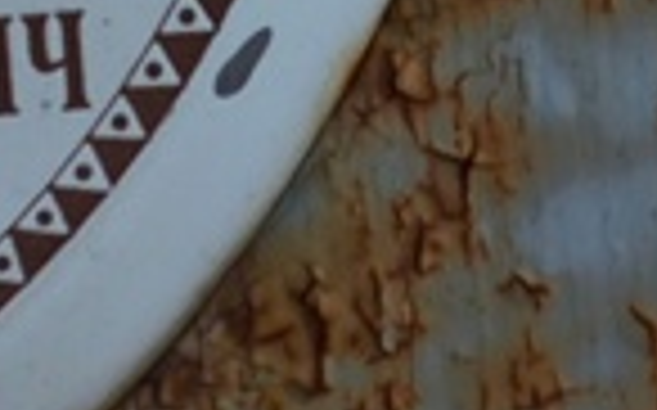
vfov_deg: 4.5
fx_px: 5206
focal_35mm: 291
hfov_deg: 7.1
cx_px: -367
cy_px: 572
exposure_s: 1/705
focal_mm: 4.71
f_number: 1.7
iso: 50
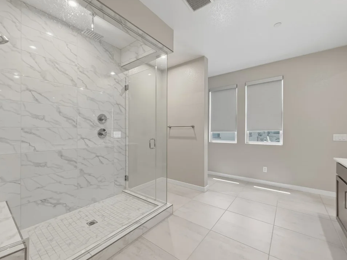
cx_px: 169
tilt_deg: +0.8
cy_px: 132
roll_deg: -1.2
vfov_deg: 81.7
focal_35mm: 15
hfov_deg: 98.1
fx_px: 150
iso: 200
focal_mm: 2.2
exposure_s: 1/120
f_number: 2.2
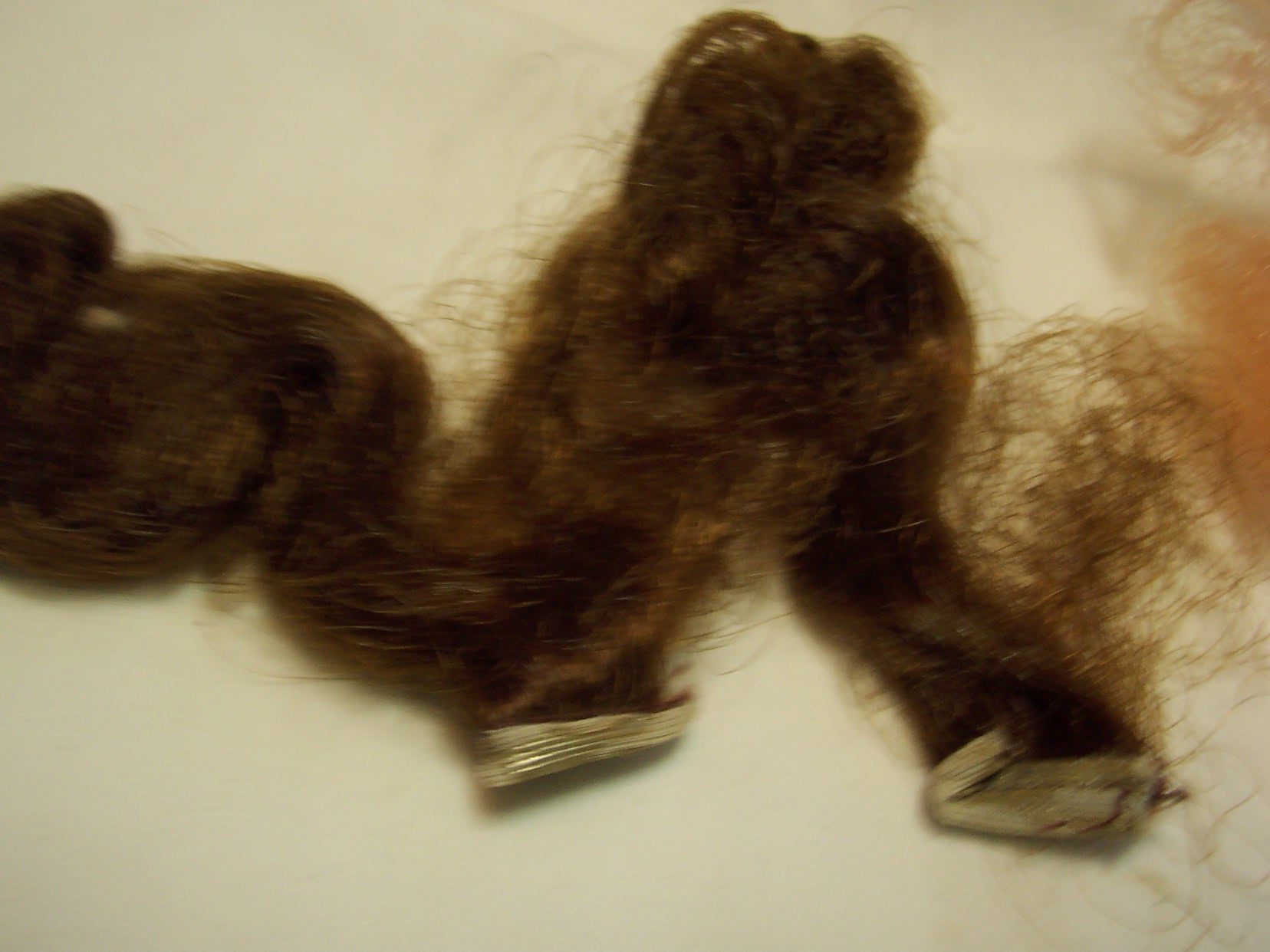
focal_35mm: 37
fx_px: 1357
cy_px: 476
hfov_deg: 50.1
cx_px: 635
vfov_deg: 38.7
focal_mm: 5.6
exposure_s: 1/30
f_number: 2.8
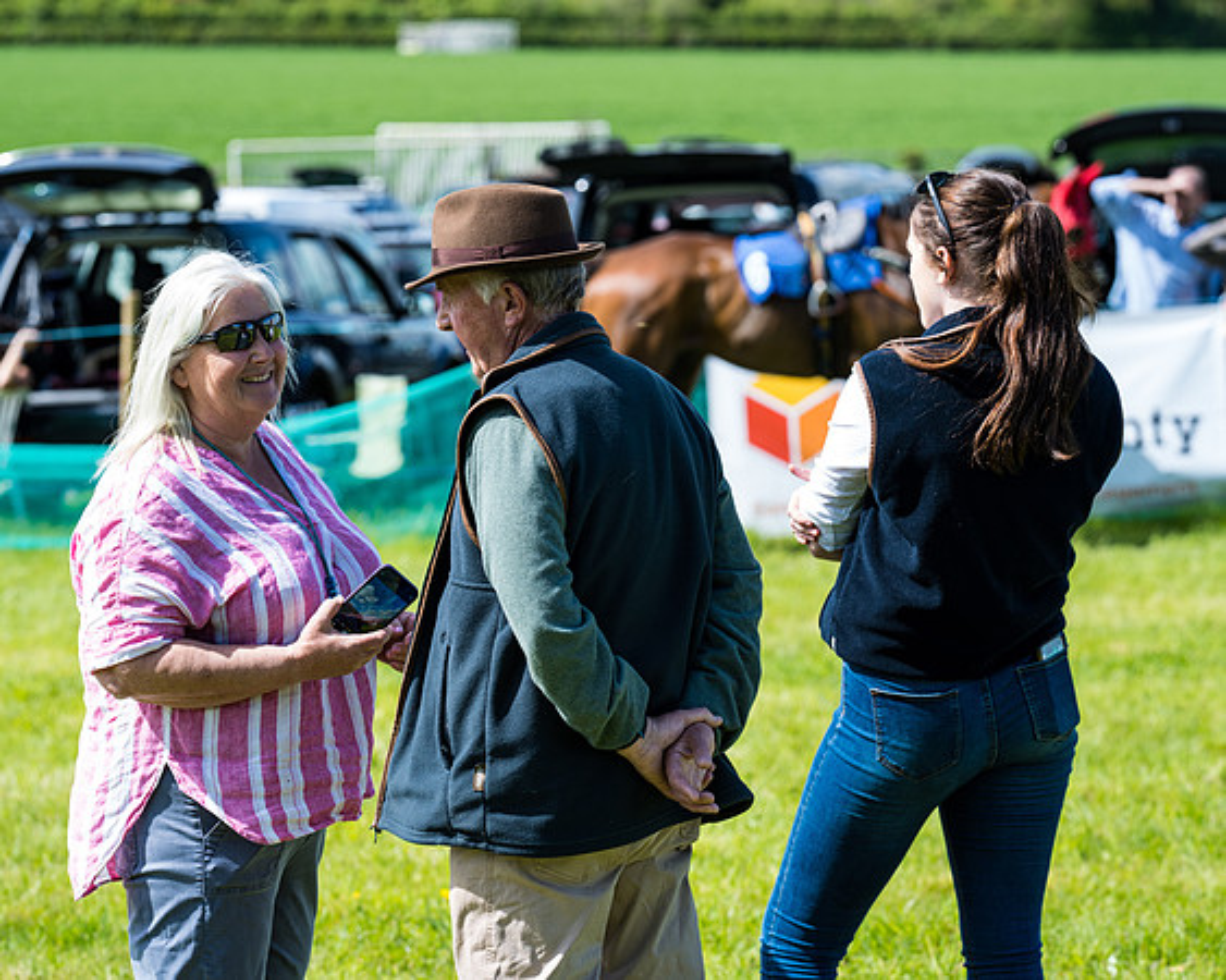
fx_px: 5515
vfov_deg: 10.2
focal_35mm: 152
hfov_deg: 12.7
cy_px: 490
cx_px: 579
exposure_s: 1/200
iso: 50
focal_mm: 135
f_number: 5.6
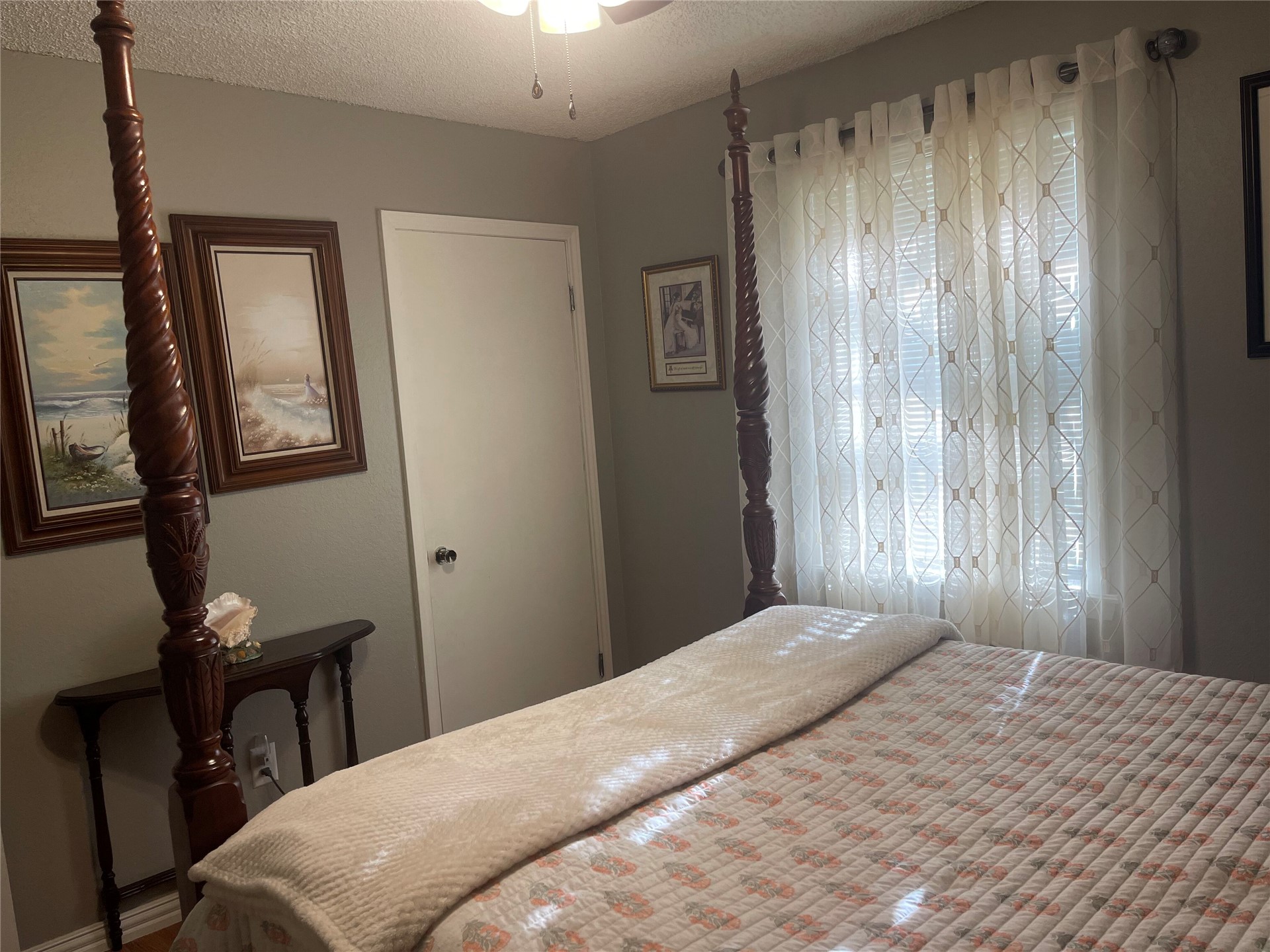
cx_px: 635
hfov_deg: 67.3
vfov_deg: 53.1
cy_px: 476
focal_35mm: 26
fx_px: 954
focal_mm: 5.1
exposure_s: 1/120
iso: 100
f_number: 1.6
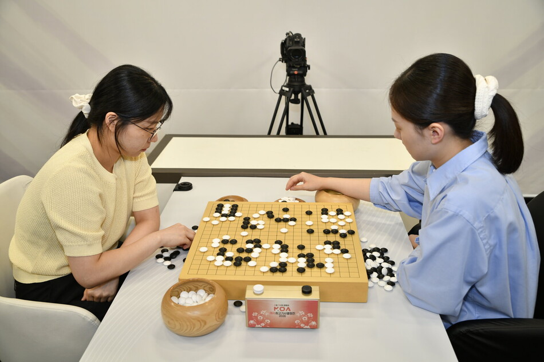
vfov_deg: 37.8
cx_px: 272
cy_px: 181
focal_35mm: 35
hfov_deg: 54.4
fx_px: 529
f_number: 4
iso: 500
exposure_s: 1/125
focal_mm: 35
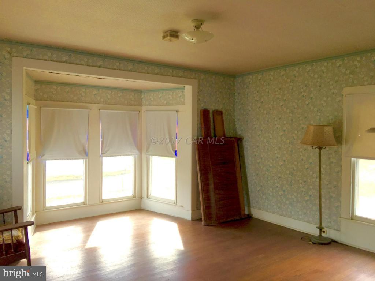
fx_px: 314
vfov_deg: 48.2
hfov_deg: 61.7
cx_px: 188
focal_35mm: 29
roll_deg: -0.8
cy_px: 140
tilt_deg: -1.3
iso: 32
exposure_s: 1/60
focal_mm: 4.15
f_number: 2.2
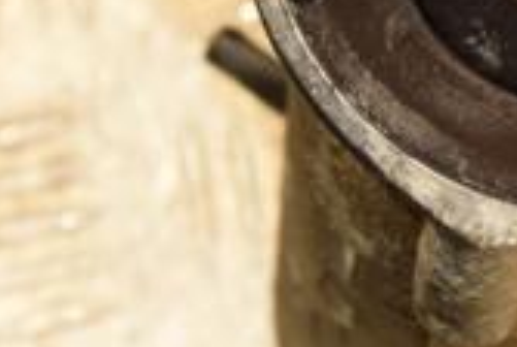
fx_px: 3712
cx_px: 570
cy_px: 6
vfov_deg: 5.3
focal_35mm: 258
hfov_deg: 7.9
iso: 800
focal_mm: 48
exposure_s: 1/200
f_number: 7.1
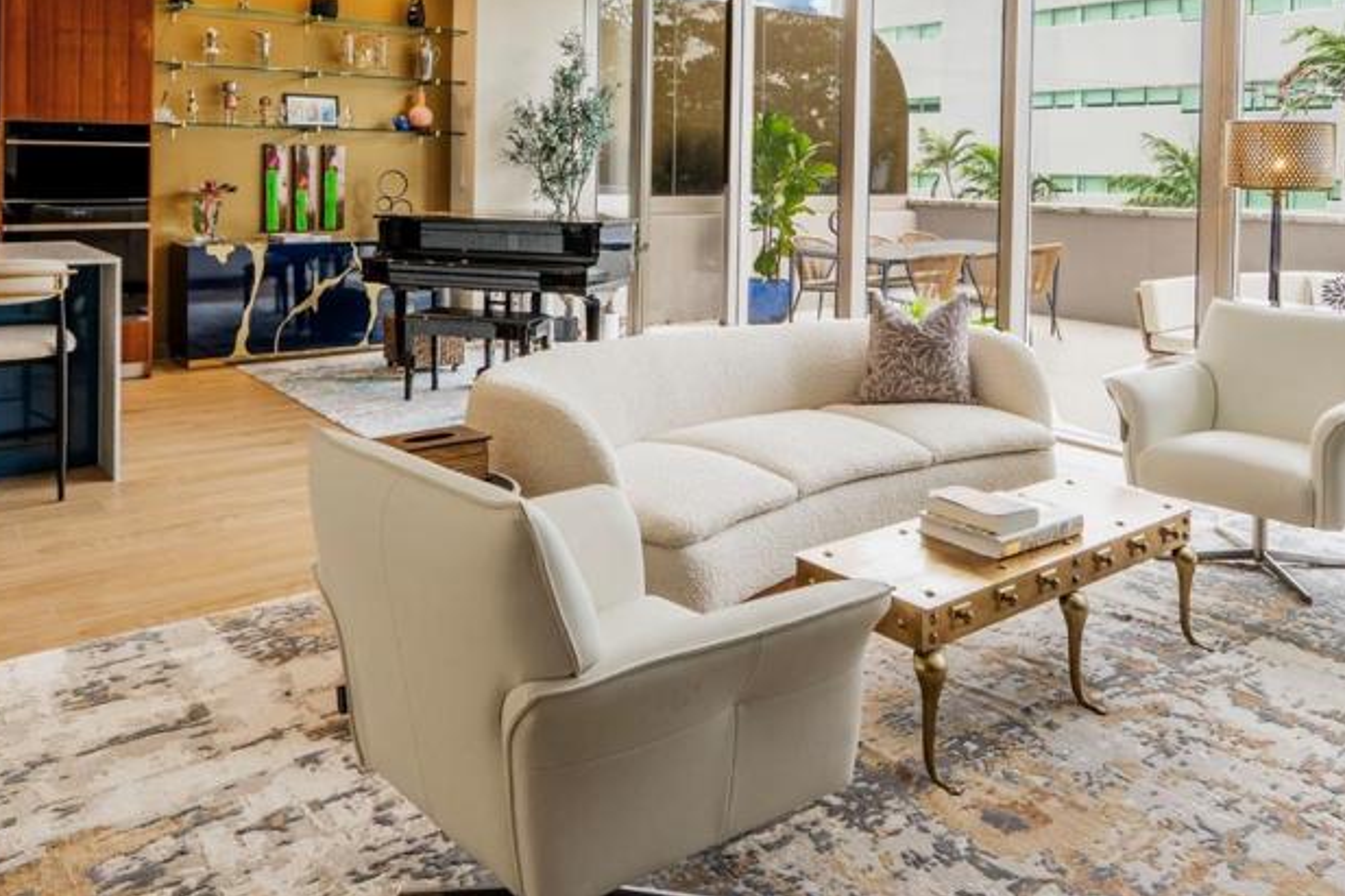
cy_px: 183
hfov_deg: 63.9
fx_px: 1078
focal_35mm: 29
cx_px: 661
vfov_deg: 43.1
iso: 250
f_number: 8
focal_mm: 11
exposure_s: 1/13
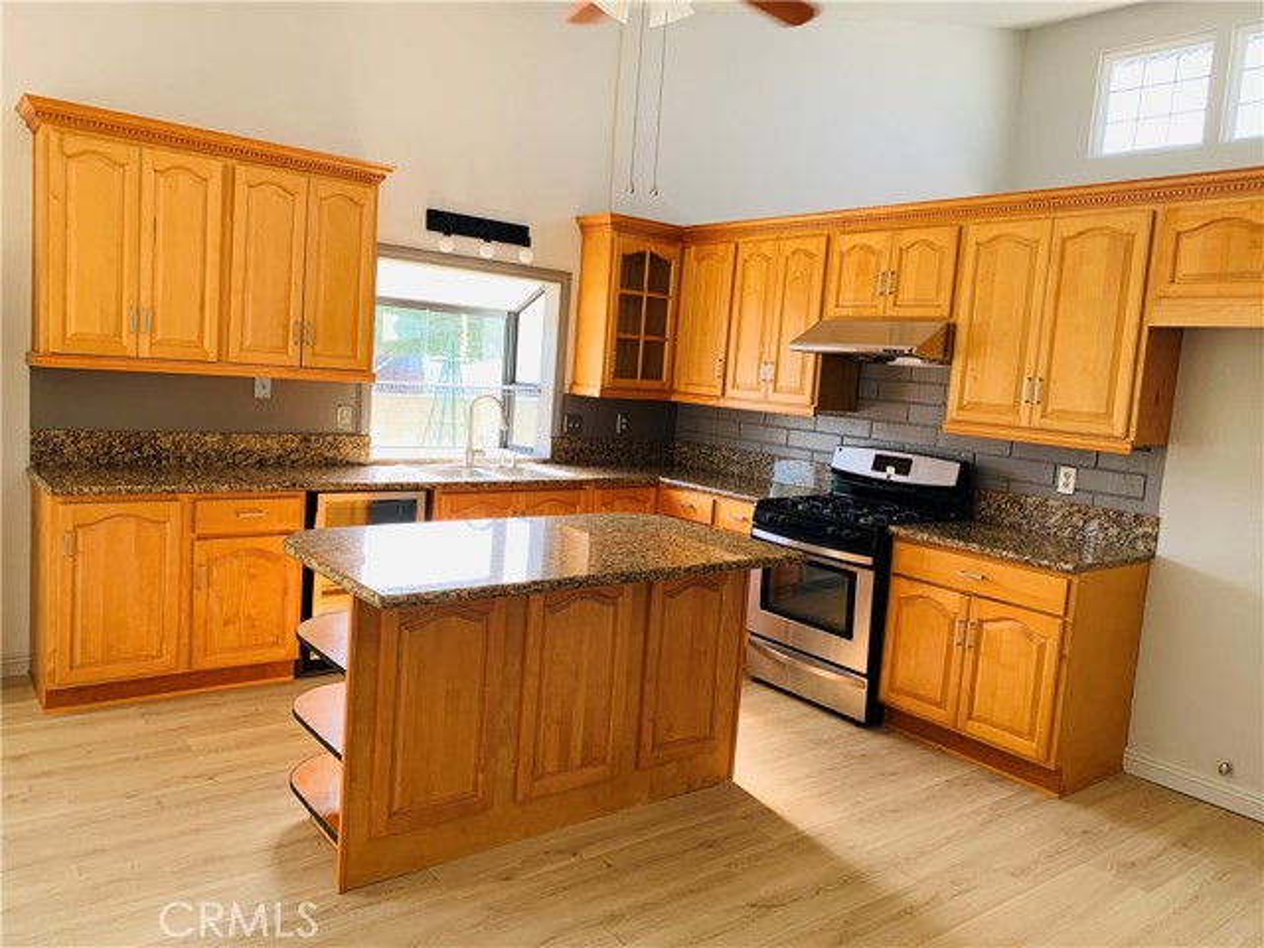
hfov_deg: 67.3
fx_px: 949
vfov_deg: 53.1
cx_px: 632
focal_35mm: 26
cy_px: 474
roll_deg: -4.7
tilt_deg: -6.1
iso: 50
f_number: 1.8
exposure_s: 1/122
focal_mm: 4.25
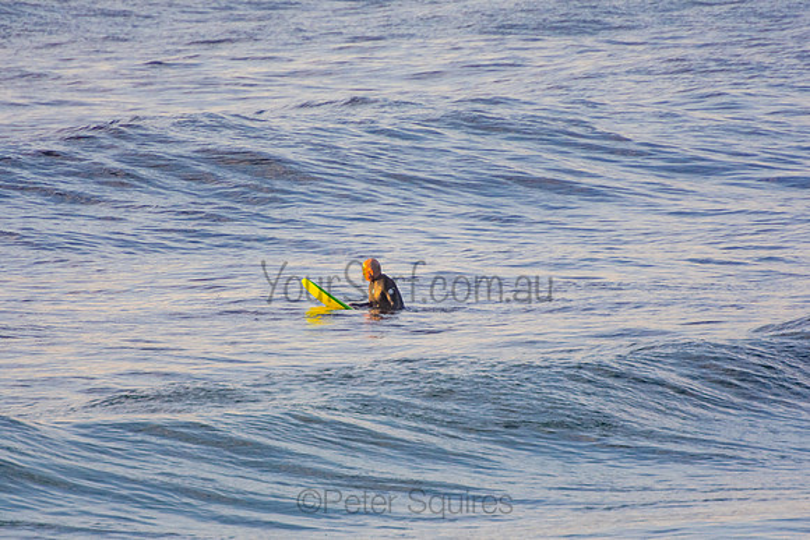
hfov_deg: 3.3
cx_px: 405
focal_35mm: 621
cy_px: 270
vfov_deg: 2.2
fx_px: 13983
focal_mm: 400
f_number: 5.6
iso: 500
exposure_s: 1/1000
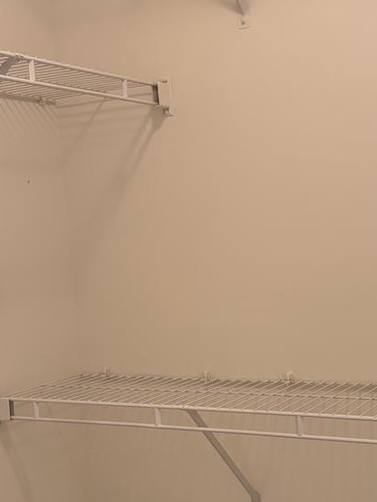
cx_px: 198
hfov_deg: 24.4
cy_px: 344
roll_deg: +3.8
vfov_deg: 31.9
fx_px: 872
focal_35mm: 60
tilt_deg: -6.8
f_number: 1.6
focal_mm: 5.96
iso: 125
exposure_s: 1/60
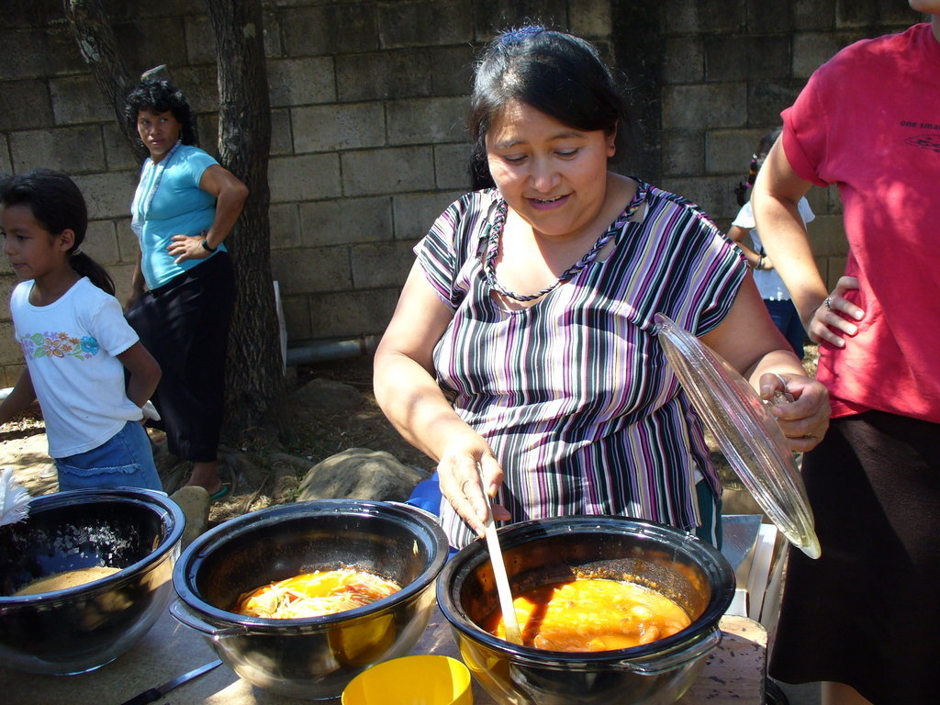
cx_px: 470
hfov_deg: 50.1
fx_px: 1005
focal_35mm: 37
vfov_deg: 38.7
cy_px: 352
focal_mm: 6.1
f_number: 2.8
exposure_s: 1/250
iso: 80
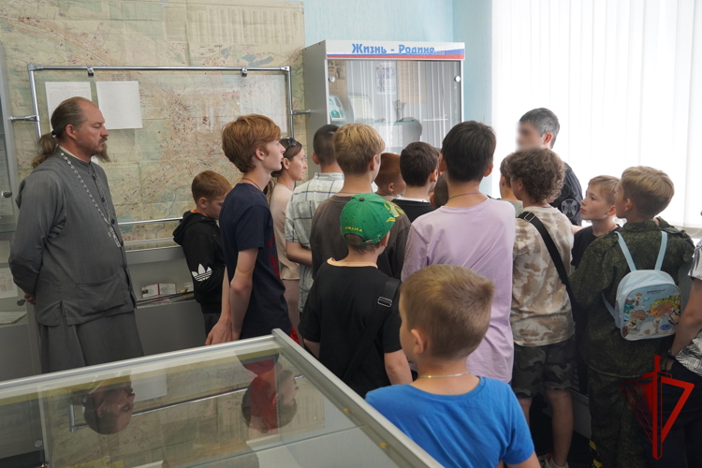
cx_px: 351
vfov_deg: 40.0
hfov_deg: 57.2
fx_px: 643
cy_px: 234
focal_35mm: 33
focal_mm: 22
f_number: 4
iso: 1000
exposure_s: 1/160
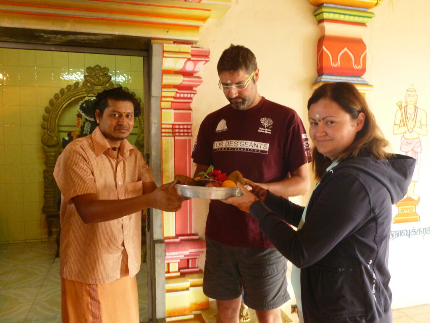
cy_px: 162
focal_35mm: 28
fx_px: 348
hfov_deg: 63.4
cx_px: 215
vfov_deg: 49.7
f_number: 3.3
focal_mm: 5
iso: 400
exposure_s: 1/13
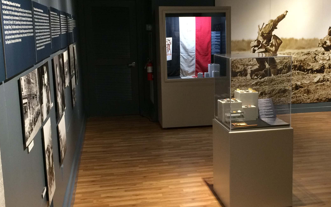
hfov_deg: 41.5
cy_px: 102
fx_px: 433
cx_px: 206
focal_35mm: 48
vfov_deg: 26.9
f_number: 2.2
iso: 160
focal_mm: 4.15
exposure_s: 1/30
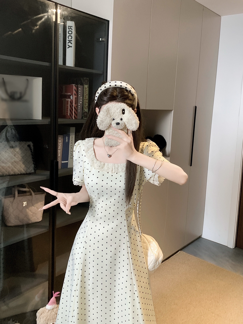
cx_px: 122
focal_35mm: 26
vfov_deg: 67.3
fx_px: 243
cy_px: 162
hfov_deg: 53.1
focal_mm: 4.25
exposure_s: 1/60
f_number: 1.8
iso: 320
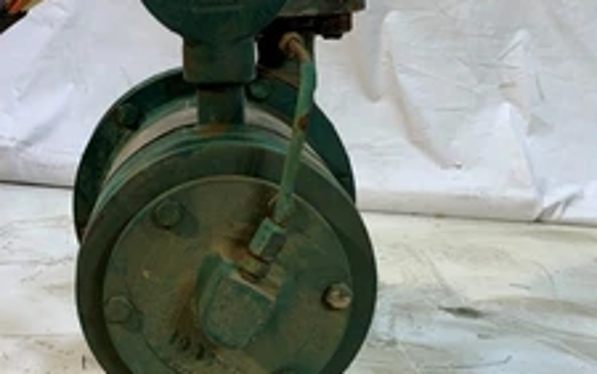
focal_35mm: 49
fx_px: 798
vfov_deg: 26.3
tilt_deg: -18.2
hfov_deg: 40.7
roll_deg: -1.9
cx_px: 223
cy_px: 239
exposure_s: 1/120
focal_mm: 4.25
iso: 32
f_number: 1.8
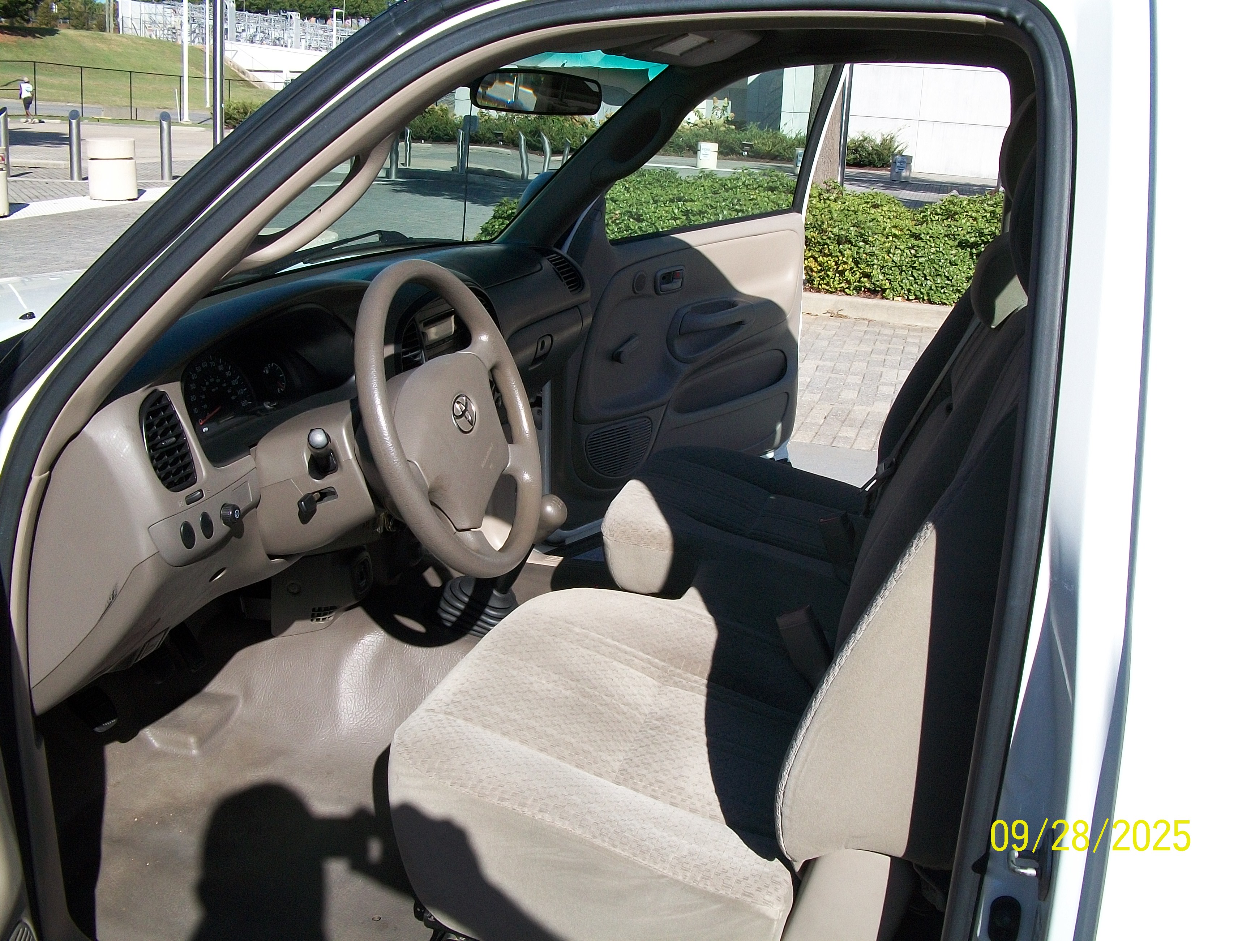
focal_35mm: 32
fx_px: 1160
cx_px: 628
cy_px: 470
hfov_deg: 56.8
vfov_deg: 44.2
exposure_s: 1/320
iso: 80
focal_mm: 5.7
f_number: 5.5
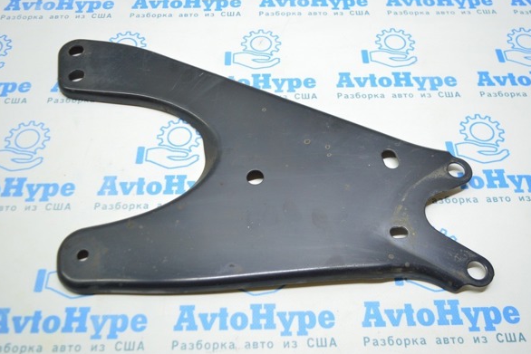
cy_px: 166
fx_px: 531
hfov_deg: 53.1
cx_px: 267
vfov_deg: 36.9
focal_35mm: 36
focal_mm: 22
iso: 400
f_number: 3.8
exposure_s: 1/40
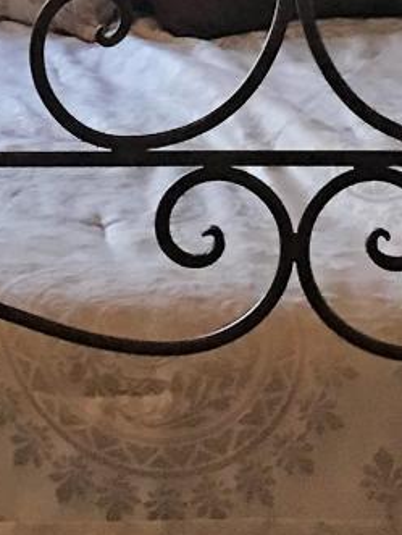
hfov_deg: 8.4
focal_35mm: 175
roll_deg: -0.9
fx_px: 2705
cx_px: -118
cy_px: -196
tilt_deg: -5.3
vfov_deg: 11.0
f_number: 2.2
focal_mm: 4.15
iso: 64
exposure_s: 1/15
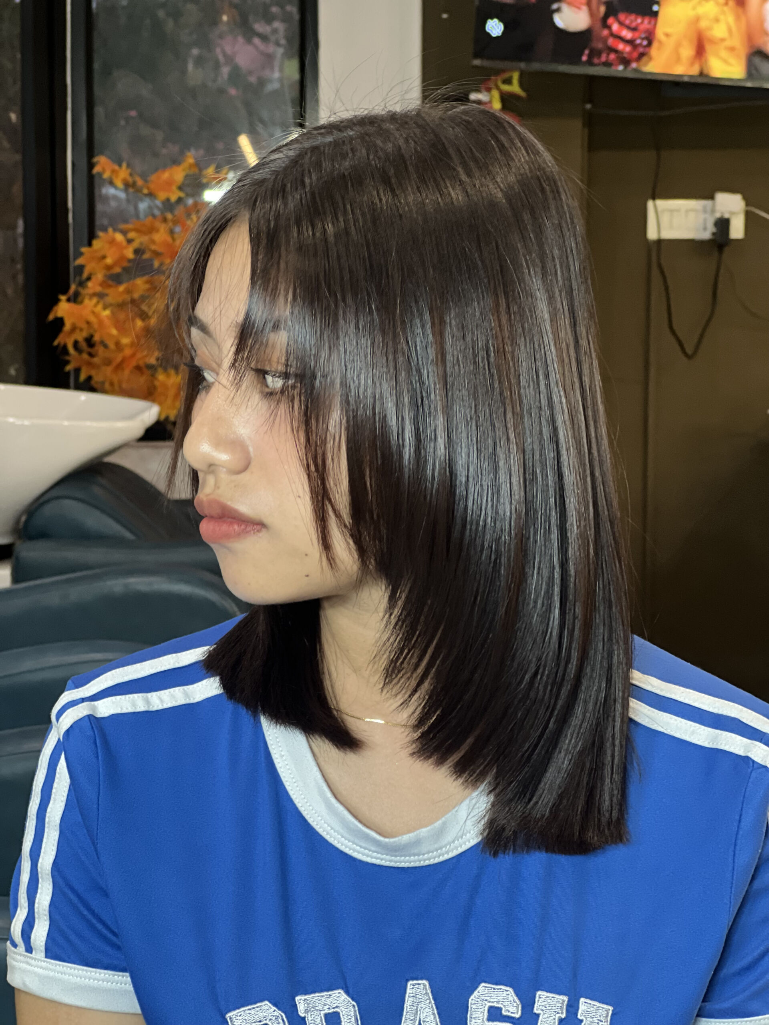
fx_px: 2281
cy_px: 512
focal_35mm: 77
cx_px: 384
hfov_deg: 19.1
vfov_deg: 25.3
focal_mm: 9
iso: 400
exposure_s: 1/25
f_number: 2.8
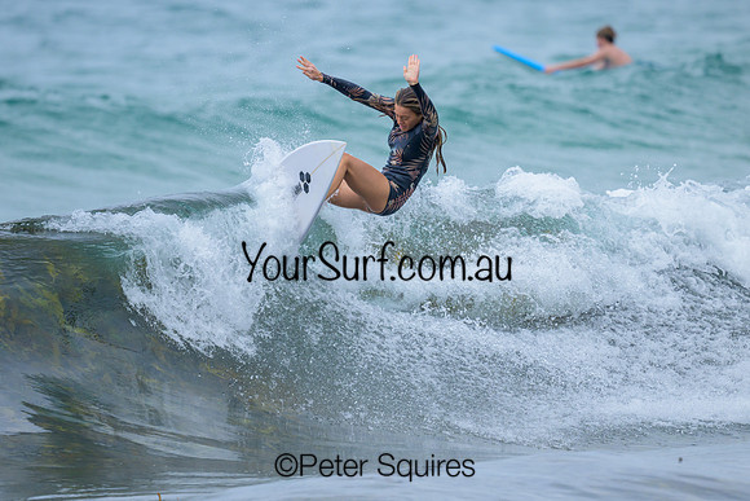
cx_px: 333
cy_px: 264
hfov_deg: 2.3
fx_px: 18996
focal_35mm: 912
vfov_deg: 1.5
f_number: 6.3
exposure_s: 1/2000
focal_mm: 800
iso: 500
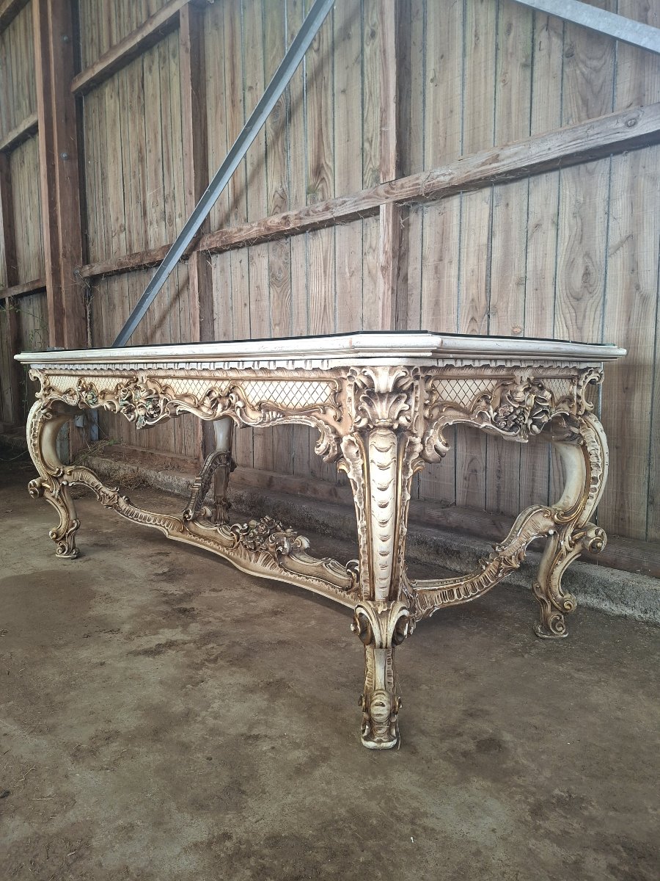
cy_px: 440
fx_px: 585
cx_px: 330
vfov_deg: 73.9
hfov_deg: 58.9
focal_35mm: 23
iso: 250
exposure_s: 1/100
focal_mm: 5.54
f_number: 1.8
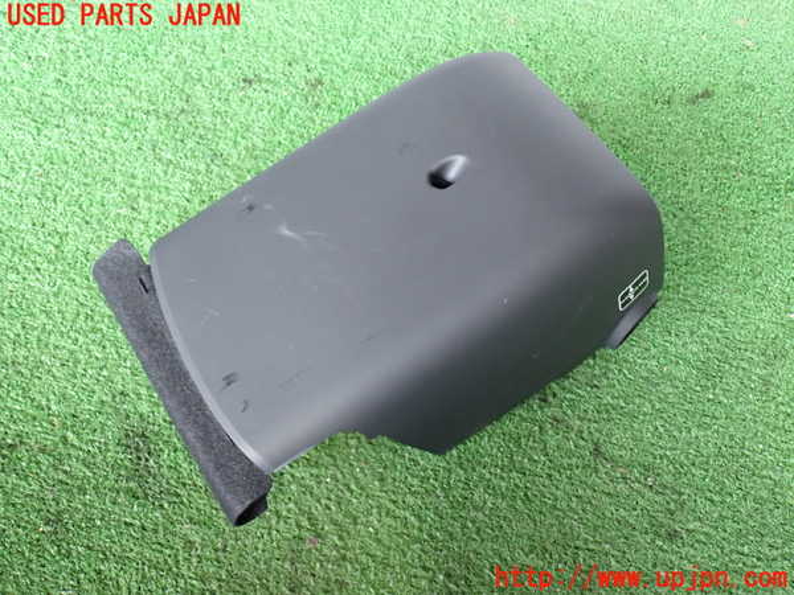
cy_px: 298
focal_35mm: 36
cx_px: 397
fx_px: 826
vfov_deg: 39.7
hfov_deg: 51.4
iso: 320
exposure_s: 1/40
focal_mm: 6.37
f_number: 2.5
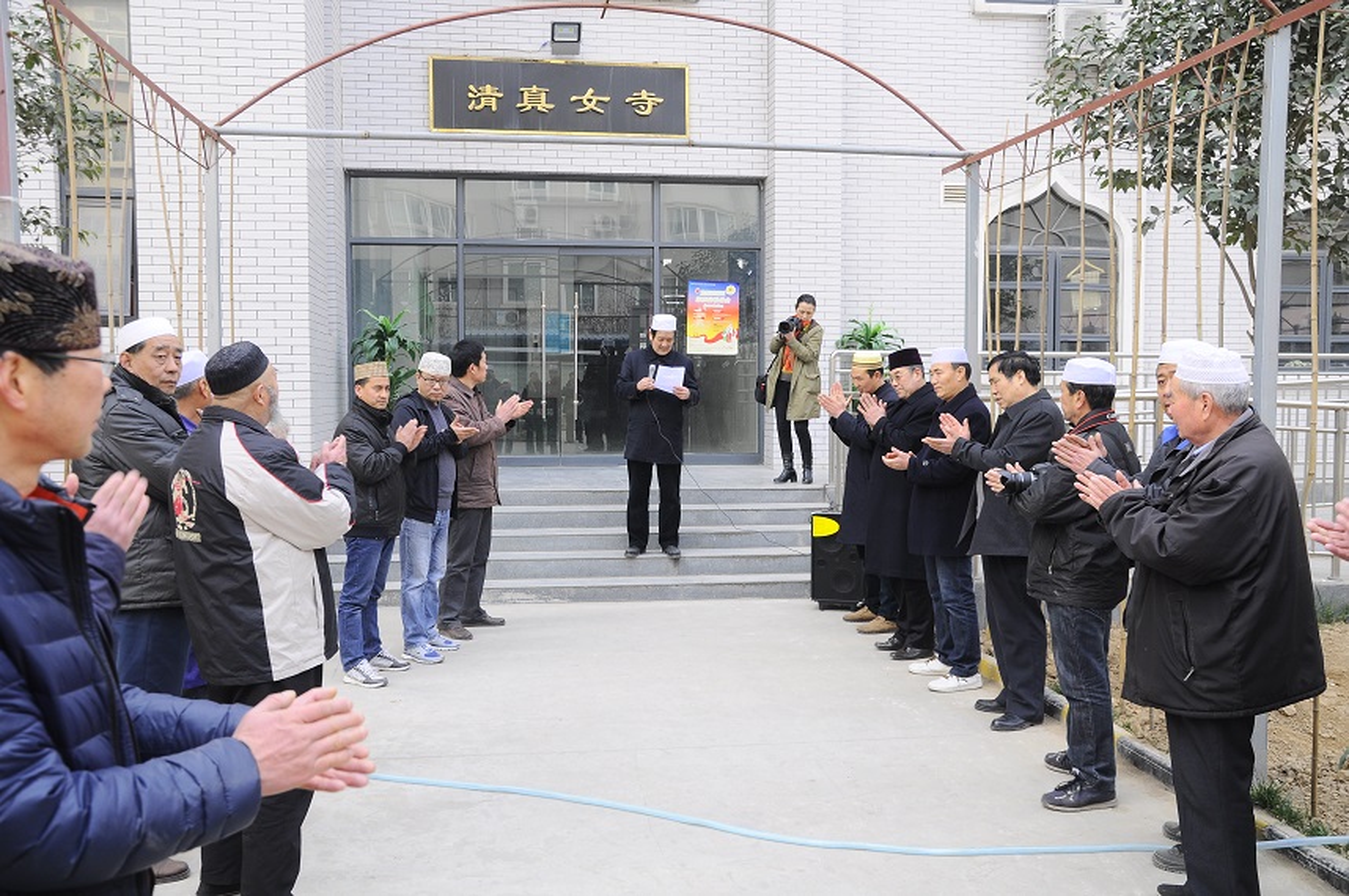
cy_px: 448
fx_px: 1235
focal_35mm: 33
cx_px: 674
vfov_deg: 39.9
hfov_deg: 57.3
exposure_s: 1/80
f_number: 5.6
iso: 200
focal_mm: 22
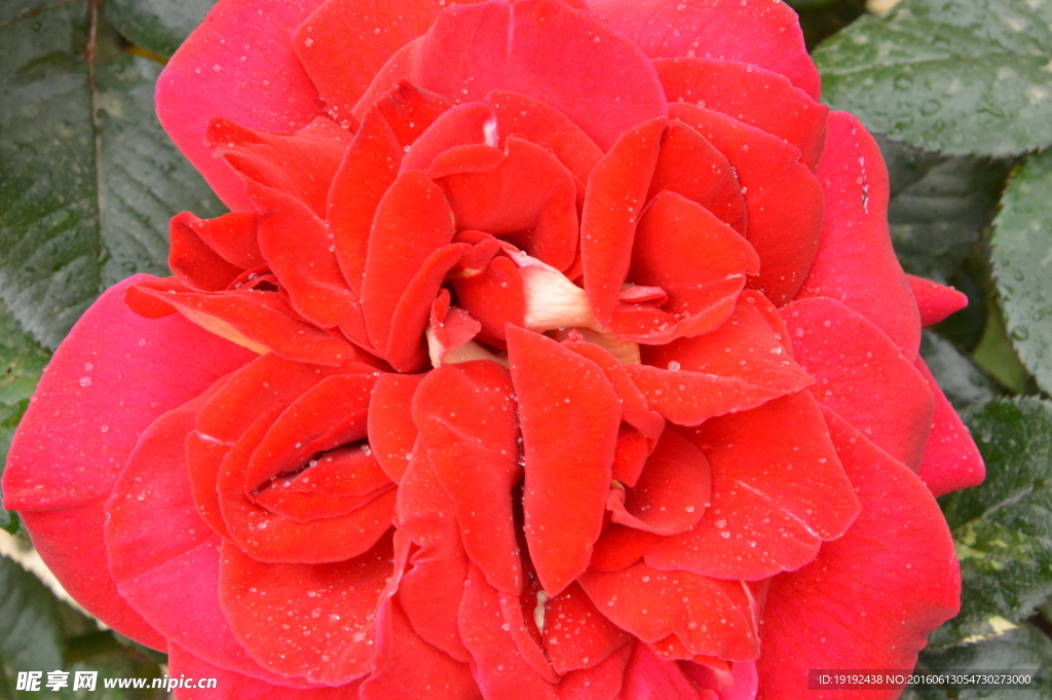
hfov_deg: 15.2
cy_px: 350
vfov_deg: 10.1
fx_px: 3942
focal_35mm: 135
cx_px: 526
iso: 4000
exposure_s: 1/250
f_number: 18
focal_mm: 90
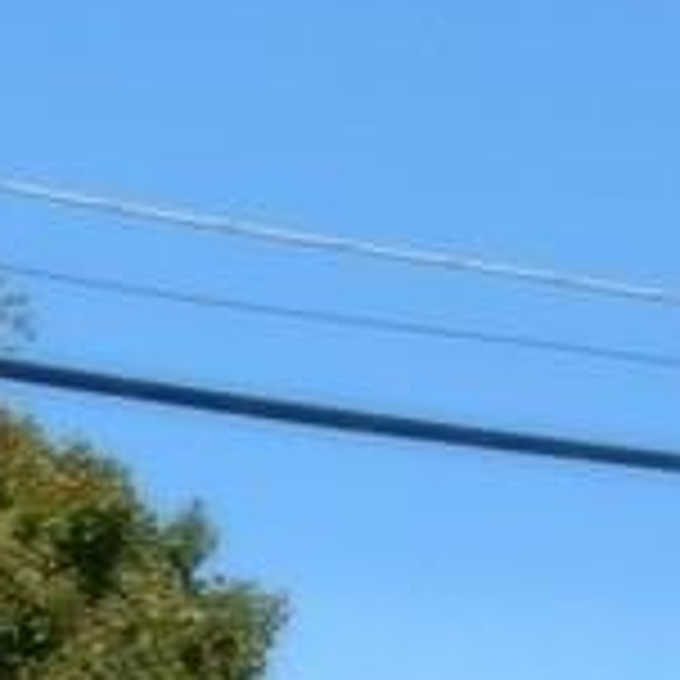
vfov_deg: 6.5
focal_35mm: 257
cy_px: 1531
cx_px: -1175
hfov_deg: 6.4
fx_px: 5712
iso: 125
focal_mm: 7.6
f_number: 4.2
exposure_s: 1/640
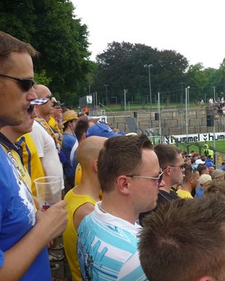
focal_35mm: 44
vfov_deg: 42.0
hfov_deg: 33.8
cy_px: 142
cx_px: 153
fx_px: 366
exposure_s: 1/400
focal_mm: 5.5
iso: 80
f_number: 2.8
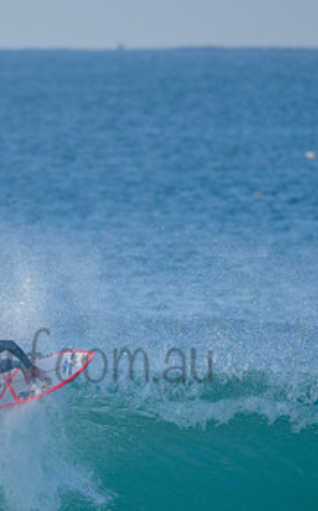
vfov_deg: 1.9
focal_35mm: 1125
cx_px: 25
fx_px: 15631
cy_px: 324
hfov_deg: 1.2
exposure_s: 1/2000
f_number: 5.6
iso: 450
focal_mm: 500
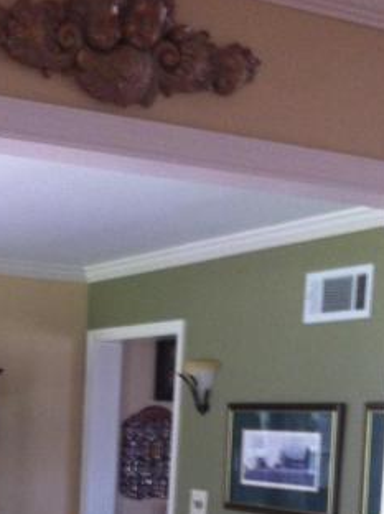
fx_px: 1276
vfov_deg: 21.4
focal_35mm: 86
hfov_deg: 16.9
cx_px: 59
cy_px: 589
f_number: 2.8
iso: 200
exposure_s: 1/17
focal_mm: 3.85
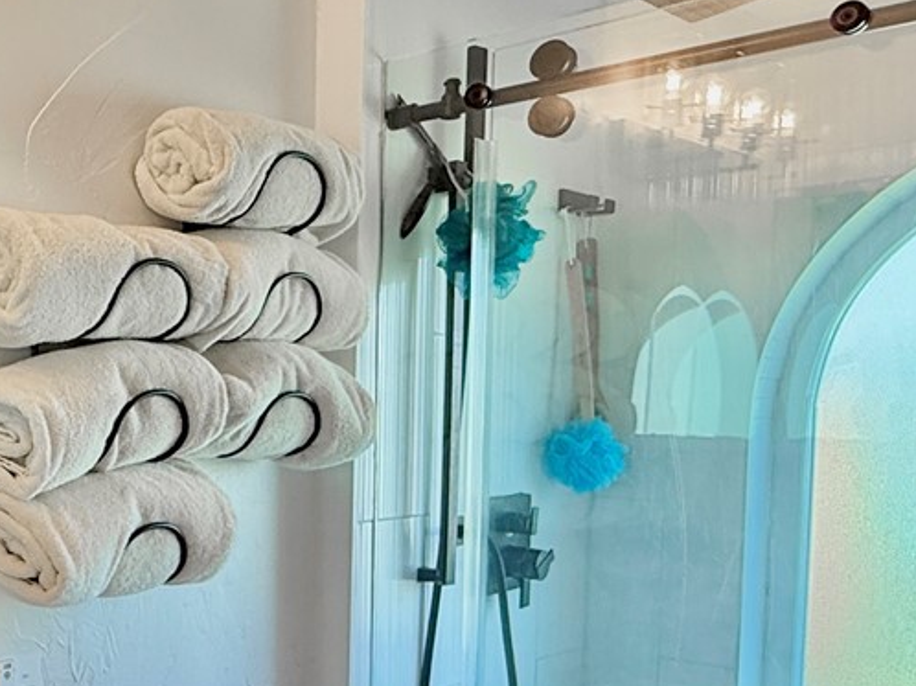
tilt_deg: -3.3
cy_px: 491
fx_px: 1190
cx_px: -53
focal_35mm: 45
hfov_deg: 36.6
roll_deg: +0.5
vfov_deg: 31.7
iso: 125
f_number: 2.2
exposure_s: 1/120
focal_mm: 2.22
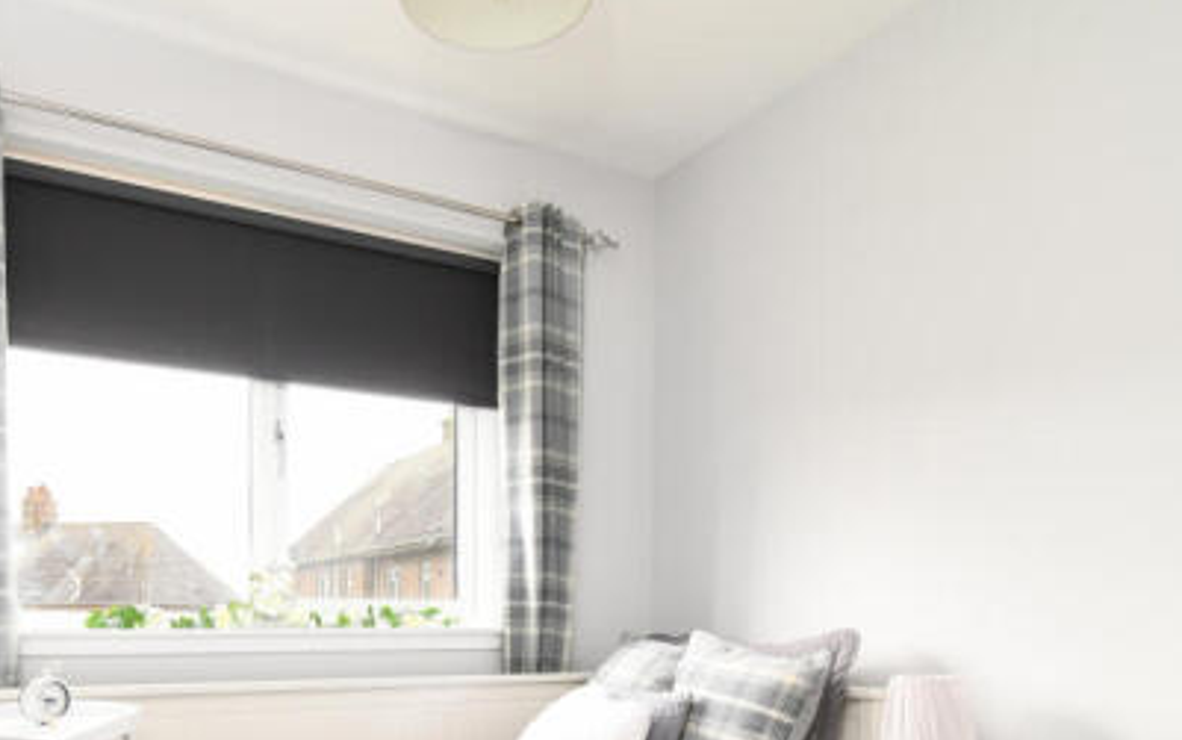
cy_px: 588
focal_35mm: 25
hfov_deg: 71.3
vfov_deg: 46.8
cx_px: 442
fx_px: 806
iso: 320
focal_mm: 10
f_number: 9
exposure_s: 1/8
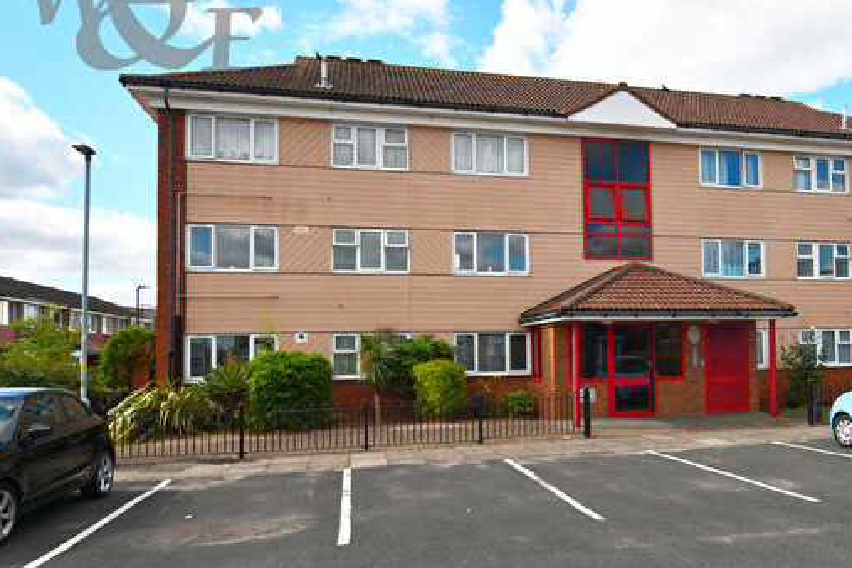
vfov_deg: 44.9
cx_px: 571
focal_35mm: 29
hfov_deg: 62.0
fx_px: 686
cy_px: 320
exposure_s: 1/250
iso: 100
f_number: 8
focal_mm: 14
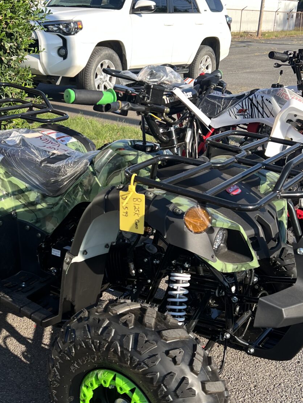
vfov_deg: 42.0
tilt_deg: -24.0
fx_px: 525
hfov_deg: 32.0
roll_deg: -0.5
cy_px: 218
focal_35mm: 45
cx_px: 110
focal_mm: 5.7
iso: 50
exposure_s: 1/753
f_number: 1.5
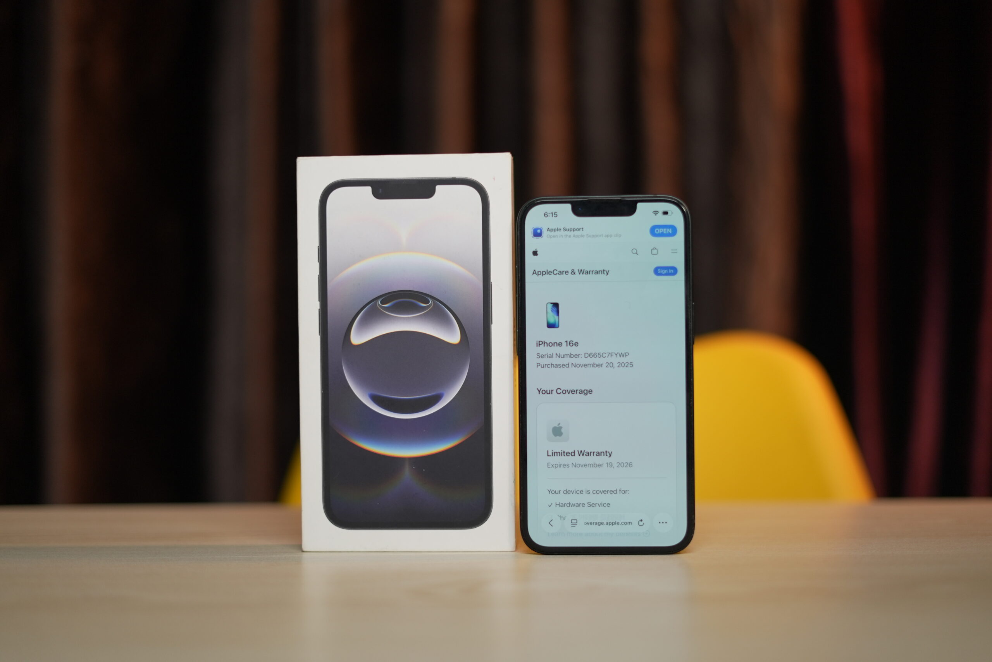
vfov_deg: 27.0
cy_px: 331
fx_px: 1378
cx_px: 496
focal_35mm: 50
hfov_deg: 39.6
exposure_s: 1/100
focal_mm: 50
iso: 500
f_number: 1.8
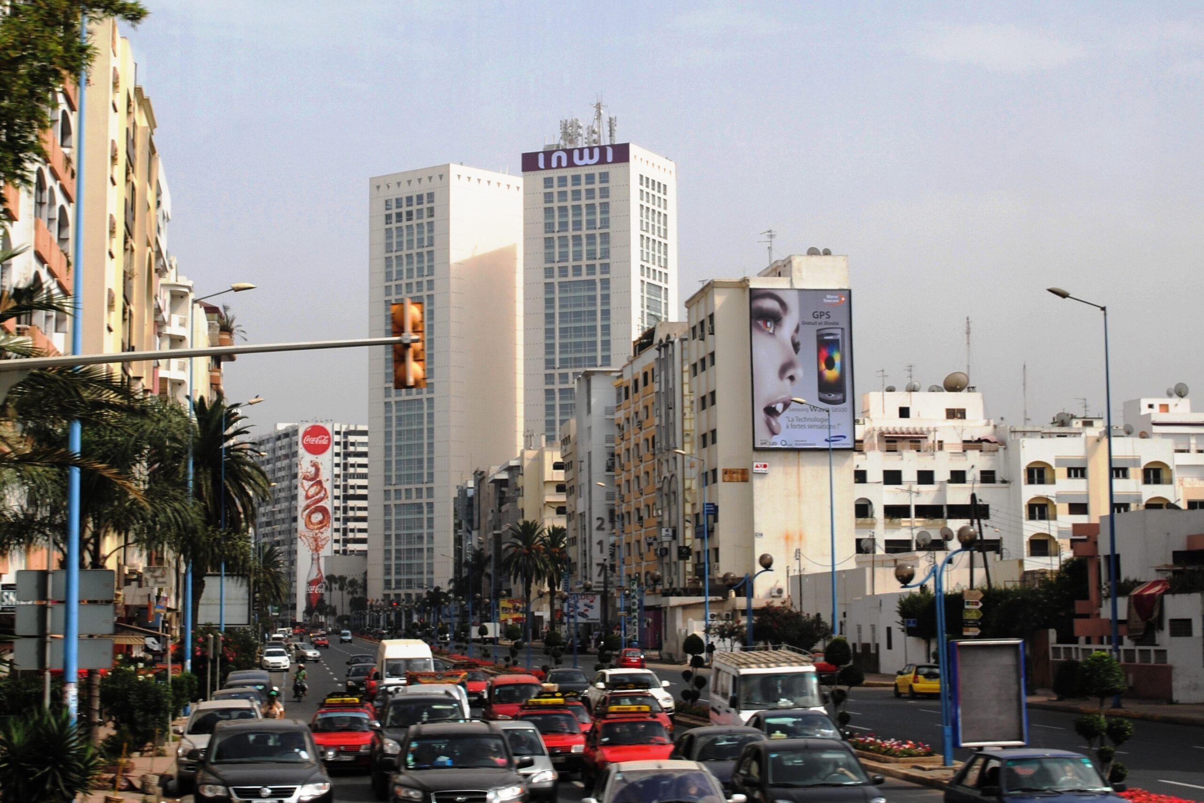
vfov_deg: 25.8
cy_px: 402
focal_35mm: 52
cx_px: 602
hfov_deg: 37.8
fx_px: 1756
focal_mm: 35
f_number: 7.1
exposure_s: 1/200
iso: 100
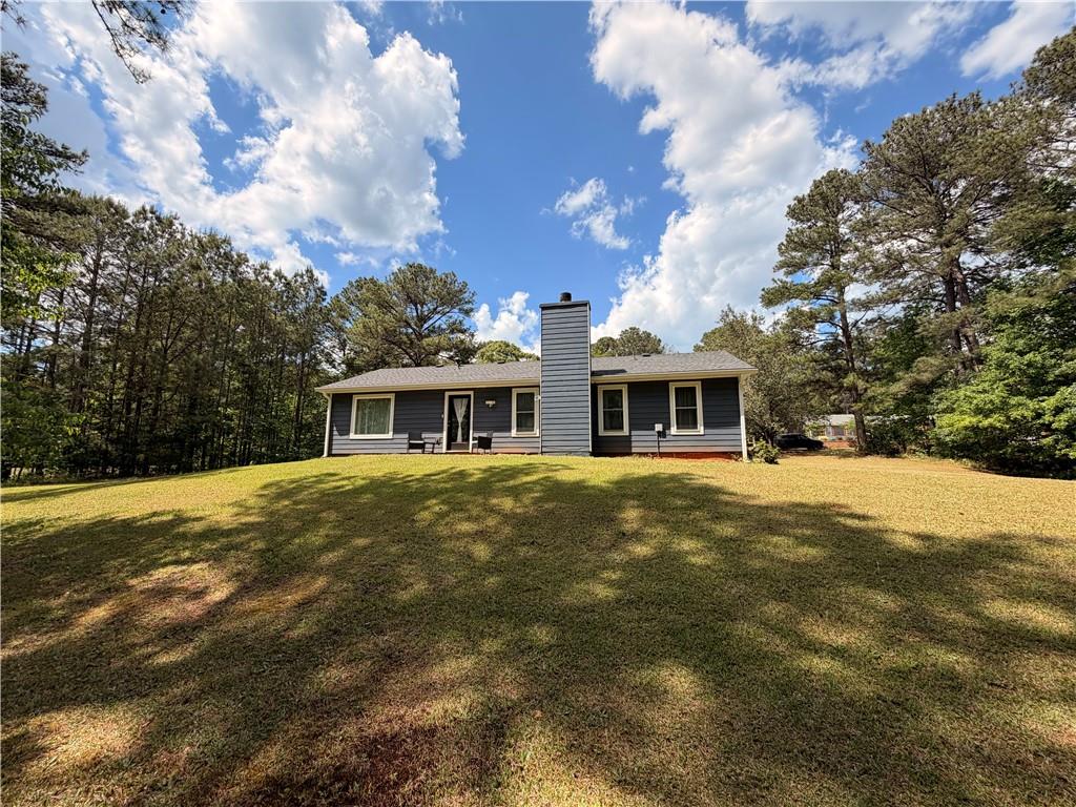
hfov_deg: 102.1
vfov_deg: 85.7
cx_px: 538
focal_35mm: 14
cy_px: 404
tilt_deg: +9.0
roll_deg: -0.5
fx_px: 435
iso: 25
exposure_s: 1/770
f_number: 2.2
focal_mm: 2.22
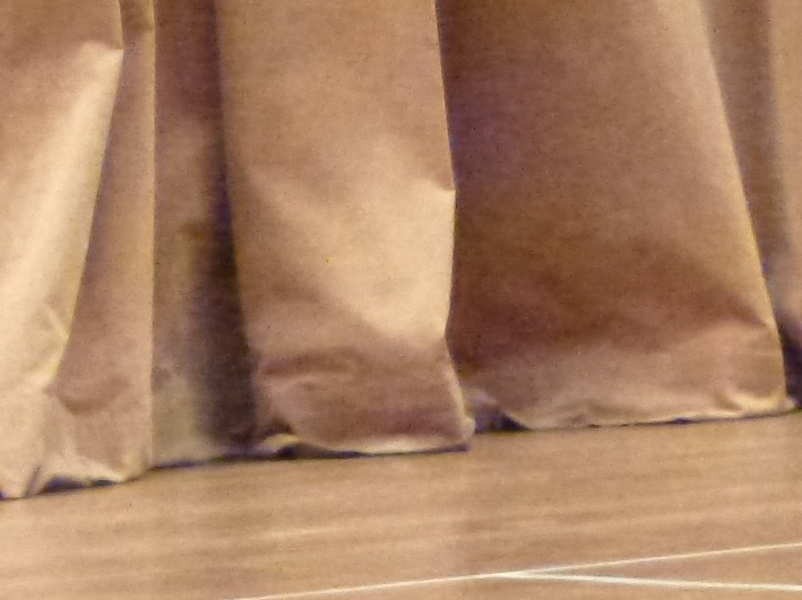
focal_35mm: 513
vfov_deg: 2.9
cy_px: -342
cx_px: 974
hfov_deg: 3.9
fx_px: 11879
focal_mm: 25.5
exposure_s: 1/50
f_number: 5.3
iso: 1600
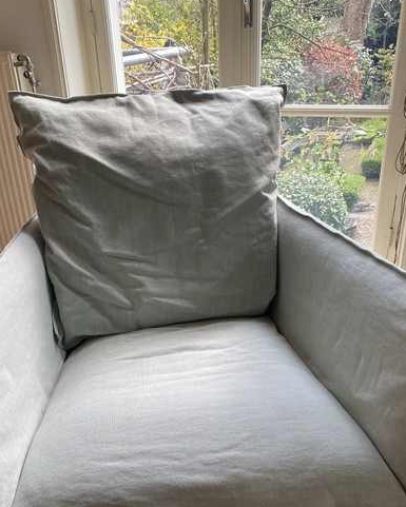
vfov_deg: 49.2
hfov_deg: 41.2
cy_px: 345
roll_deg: +5.7
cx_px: 193
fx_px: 541
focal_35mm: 36
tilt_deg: -28.4
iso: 64
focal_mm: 4.25
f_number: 1.8
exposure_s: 1/100
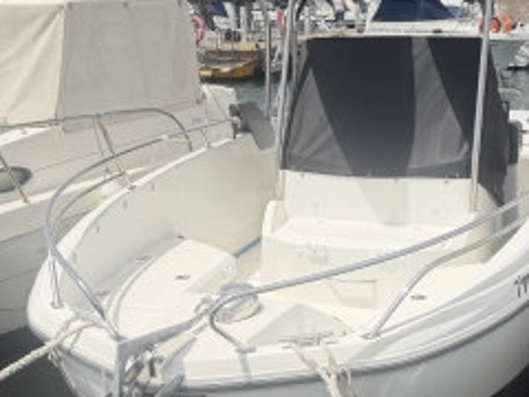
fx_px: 841
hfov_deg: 34.6
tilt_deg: -16.4
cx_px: 355
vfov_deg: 26.5
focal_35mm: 55
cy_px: 250
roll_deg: +0.6
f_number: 1.78
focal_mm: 6.76
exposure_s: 1/3953
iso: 125
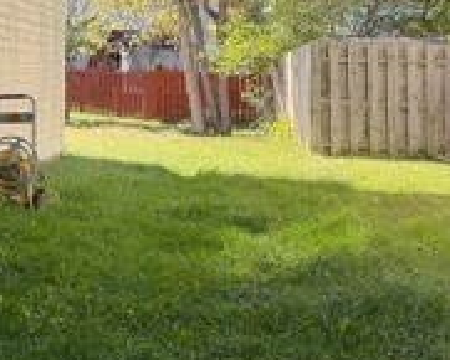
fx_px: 1106
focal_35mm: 83
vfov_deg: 18.0
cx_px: -20
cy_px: -2
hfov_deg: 22.0
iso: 80
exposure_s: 1/677
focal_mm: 6.76
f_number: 1.78
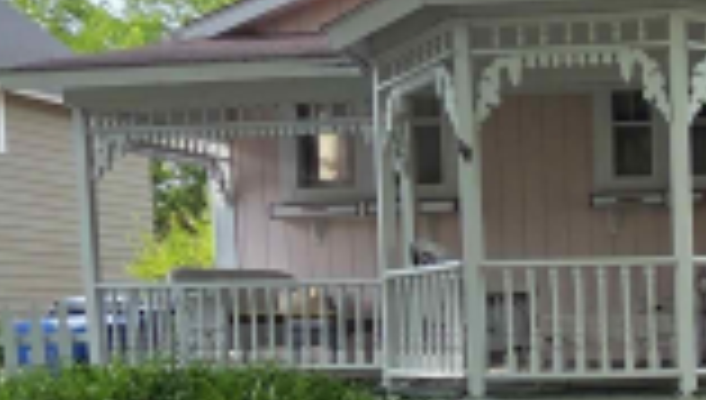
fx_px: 1125
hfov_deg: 29.9
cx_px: 843
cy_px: 436
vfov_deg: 19.4
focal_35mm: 60
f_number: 2.2
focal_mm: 2.2
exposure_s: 1/724
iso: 50
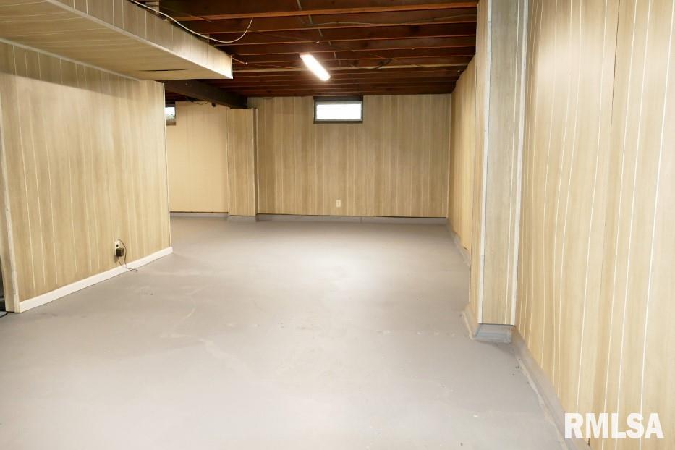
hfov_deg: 71.5
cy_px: 225
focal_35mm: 25
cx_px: 338
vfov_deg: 51.3
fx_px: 469
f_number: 2.8
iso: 800
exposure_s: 1/40
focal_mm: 9.12
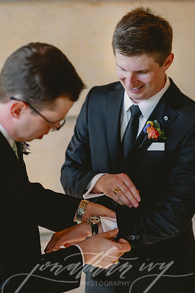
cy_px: 146
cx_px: 98
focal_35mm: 85
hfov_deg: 16.0
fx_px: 692
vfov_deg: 23.9
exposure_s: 1/125
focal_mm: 85
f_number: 2.5
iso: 80
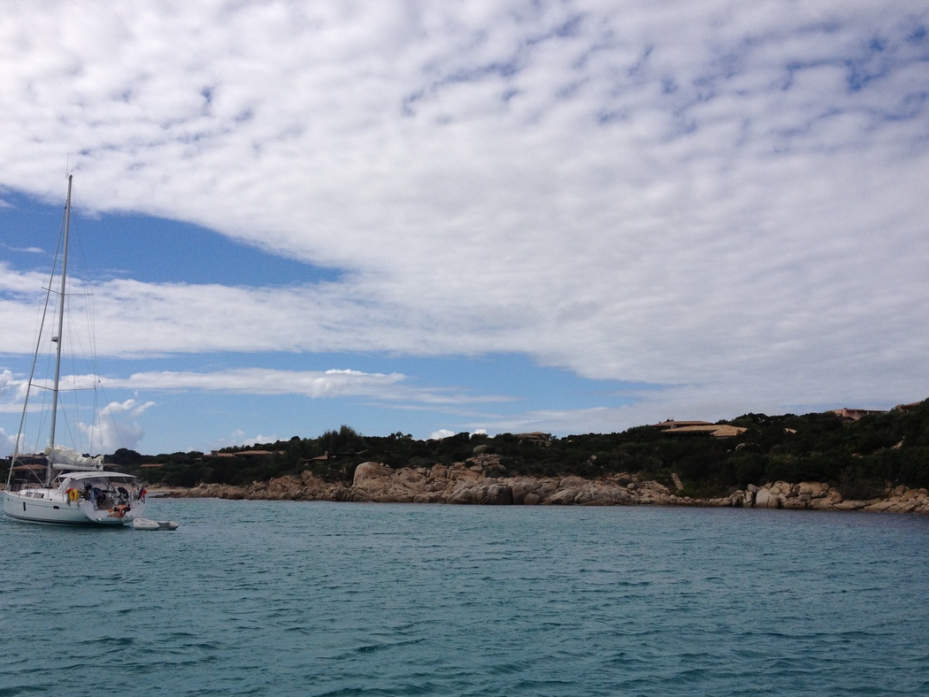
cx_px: 452
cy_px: 357
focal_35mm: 40
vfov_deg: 36.0
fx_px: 1074
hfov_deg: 46.8
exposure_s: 1/3690
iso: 64
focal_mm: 4.28
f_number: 2.4
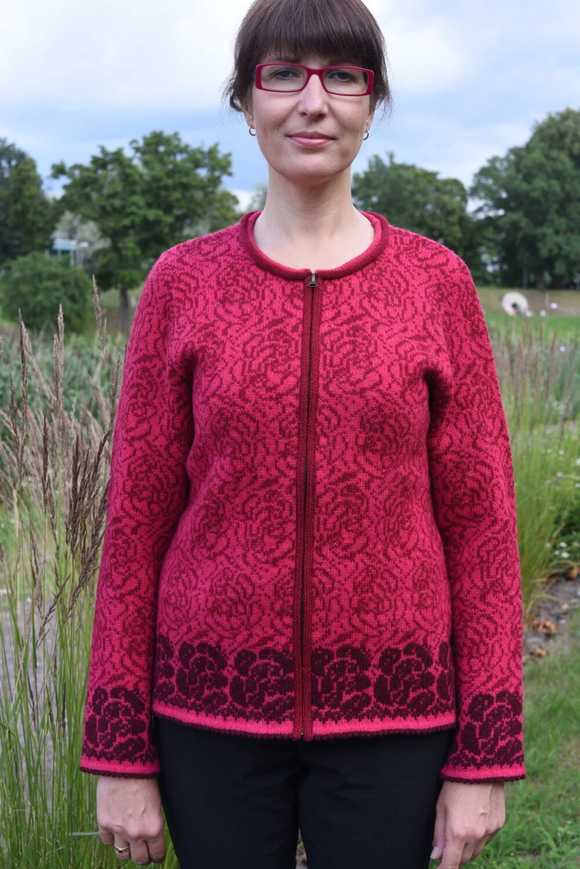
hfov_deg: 27.0
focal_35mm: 50
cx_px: 290
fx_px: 1207
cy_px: 434
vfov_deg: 39.6
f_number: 9
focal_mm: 50
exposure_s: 1/320
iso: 800
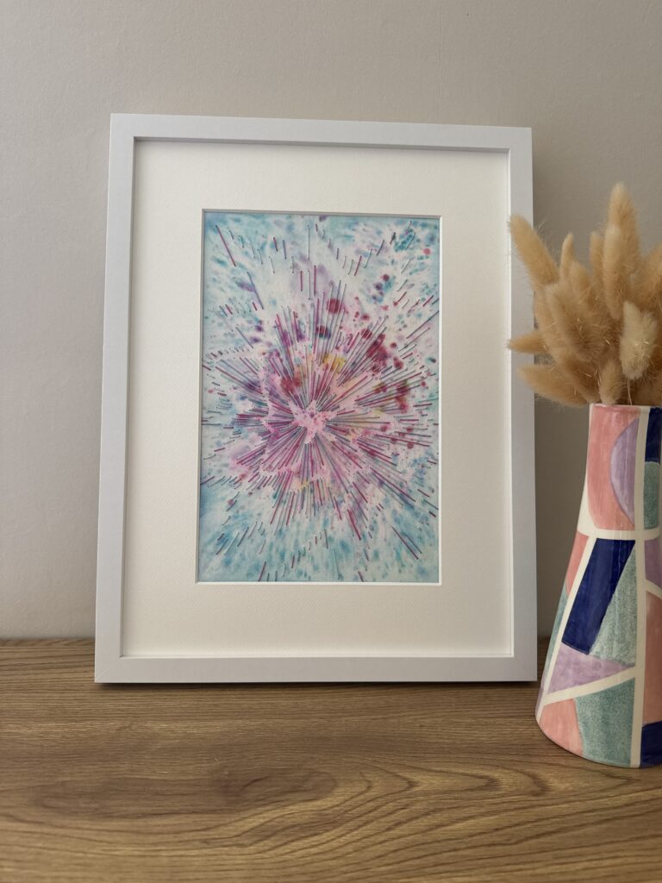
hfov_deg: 56.8
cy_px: 442
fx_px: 612
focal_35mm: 24
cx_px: 331
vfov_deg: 71.6
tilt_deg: -5.5
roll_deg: -0.7
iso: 160
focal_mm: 6.76
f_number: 1.78
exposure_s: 1/121
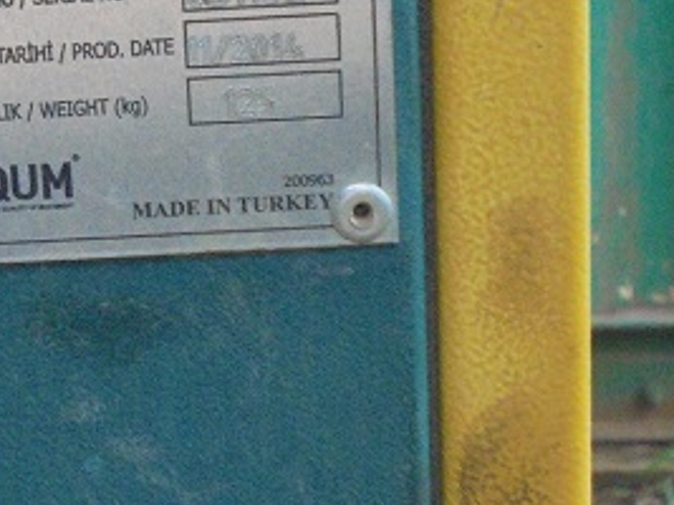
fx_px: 2141
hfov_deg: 17.7
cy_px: 222
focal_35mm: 110
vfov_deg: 13.4
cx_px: 116
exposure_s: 1/80
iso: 800
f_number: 4.8
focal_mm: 8.9
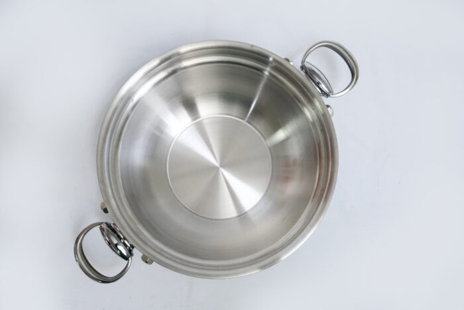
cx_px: 232
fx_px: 658
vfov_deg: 26.5
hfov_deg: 38.9
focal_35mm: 51
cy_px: 155
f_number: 16
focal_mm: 51
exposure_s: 1/160
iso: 6400
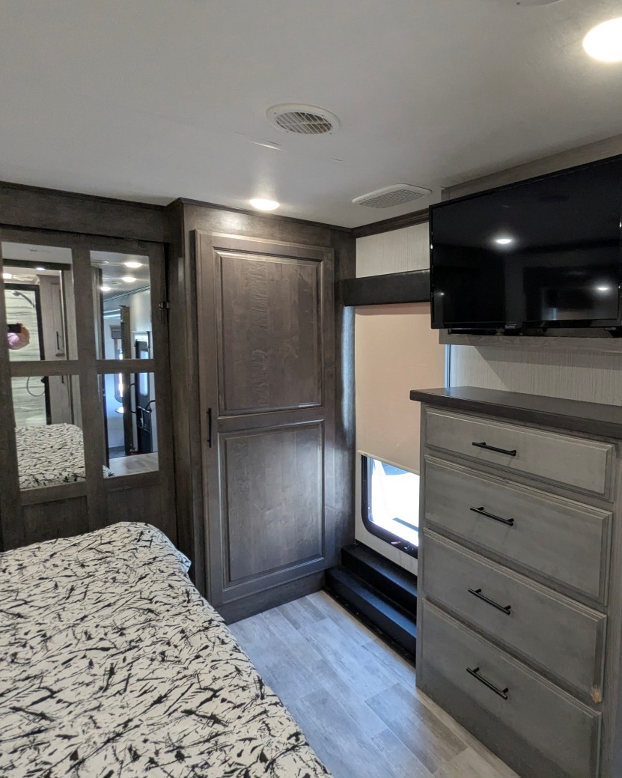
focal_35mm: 21
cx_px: 449
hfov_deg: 62.6
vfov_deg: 77.6
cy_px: 386
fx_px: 483
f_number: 2.2
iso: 374
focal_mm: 2.35
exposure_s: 1/66.7
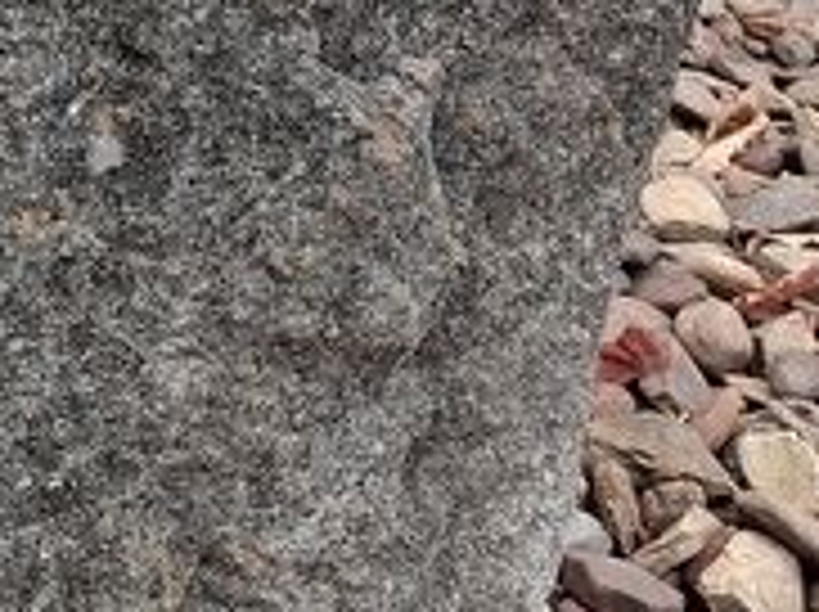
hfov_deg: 13.7
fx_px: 2812
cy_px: -243
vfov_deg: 12.0
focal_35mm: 119
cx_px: -909
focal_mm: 4
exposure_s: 1/120
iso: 32
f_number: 1.8
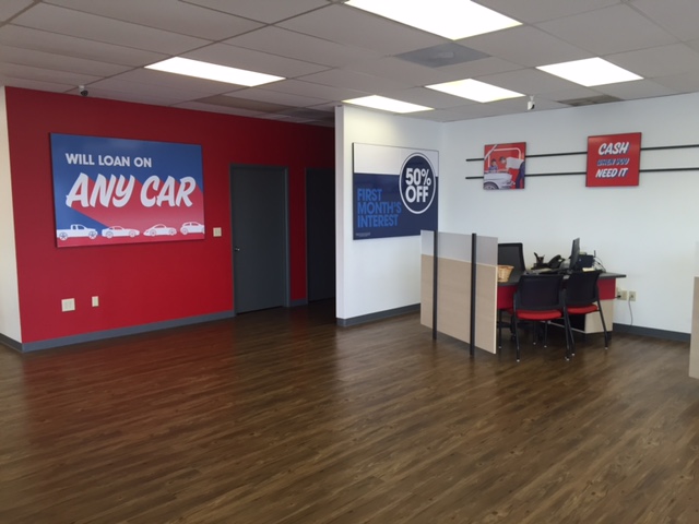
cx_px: 350
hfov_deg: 61.7
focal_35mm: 29
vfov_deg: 48.2
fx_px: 586
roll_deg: +0.1
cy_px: 262
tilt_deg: -7.0
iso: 32
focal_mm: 4.15
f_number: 2.2
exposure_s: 1/30
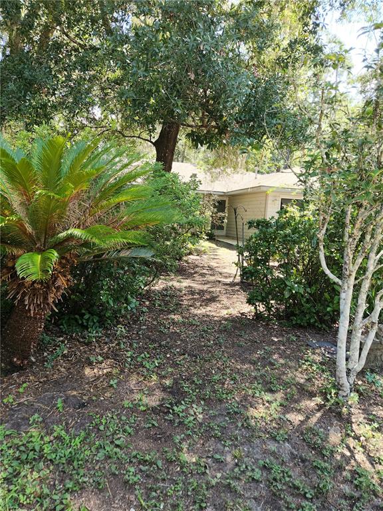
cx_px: 192
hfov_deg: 58.9
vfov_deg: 73.9
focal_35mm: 23
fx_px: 339
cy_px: 256
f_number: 1.8
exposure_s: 1/120
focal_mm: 5.4
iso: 20
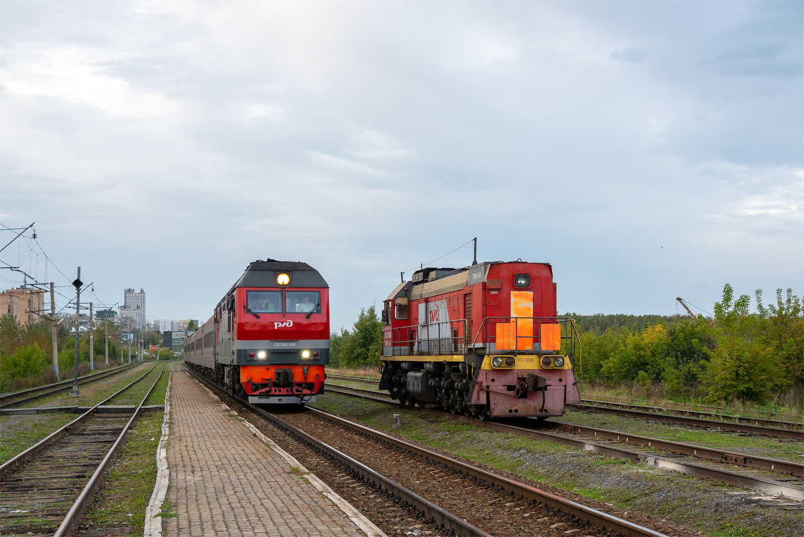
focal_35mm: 50
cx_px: 402
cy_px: 268
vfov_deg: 27.0
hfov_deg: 39.6
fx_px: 1117
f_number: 7.1
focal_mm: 50
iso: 200
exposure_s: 1/160
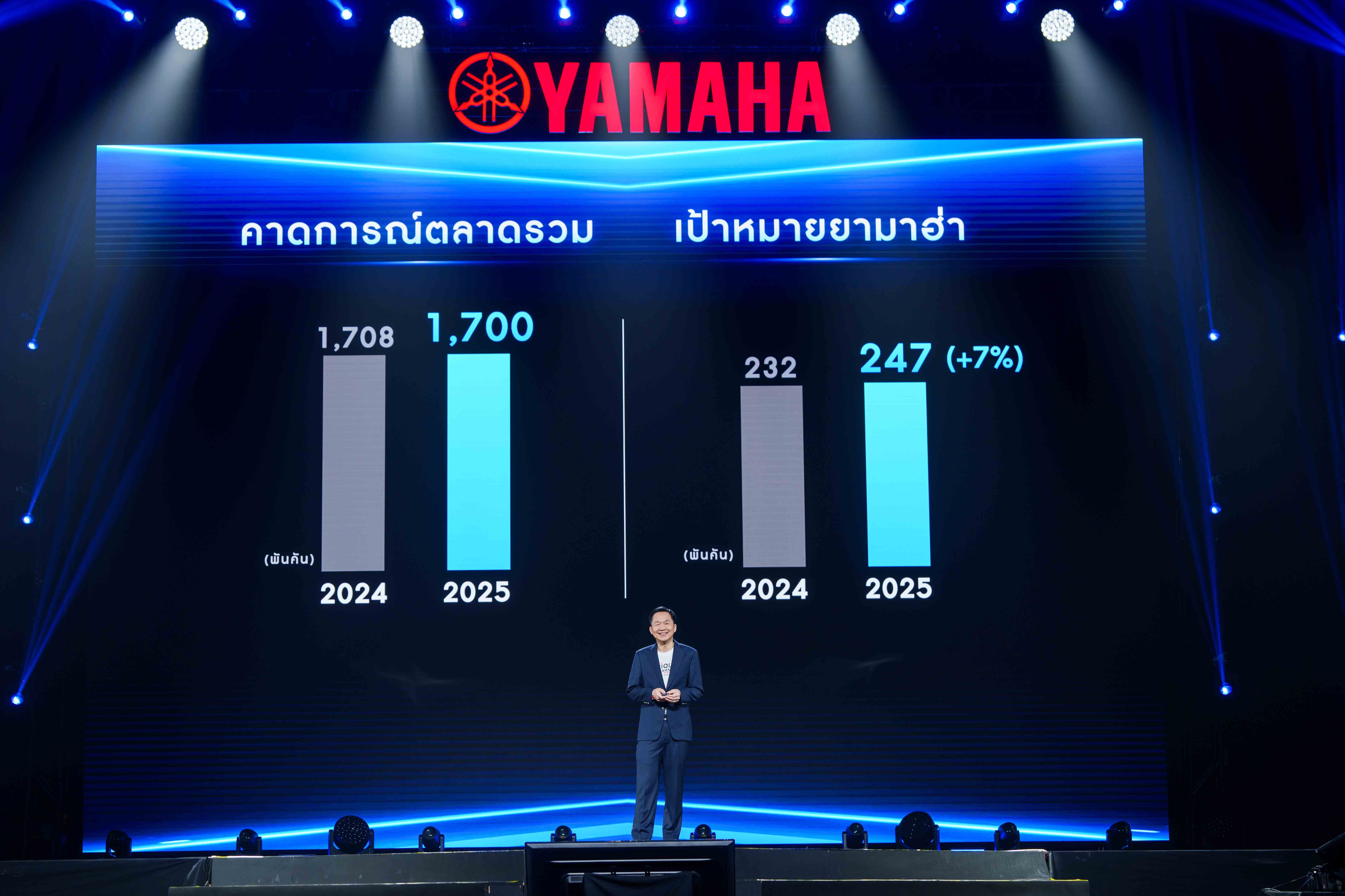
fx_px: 2615
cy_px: 448
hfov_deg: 28.8
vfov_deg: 19.5
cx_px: 672
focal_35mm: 70
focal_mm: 70
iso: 200
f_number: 3.5
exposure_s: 1/100
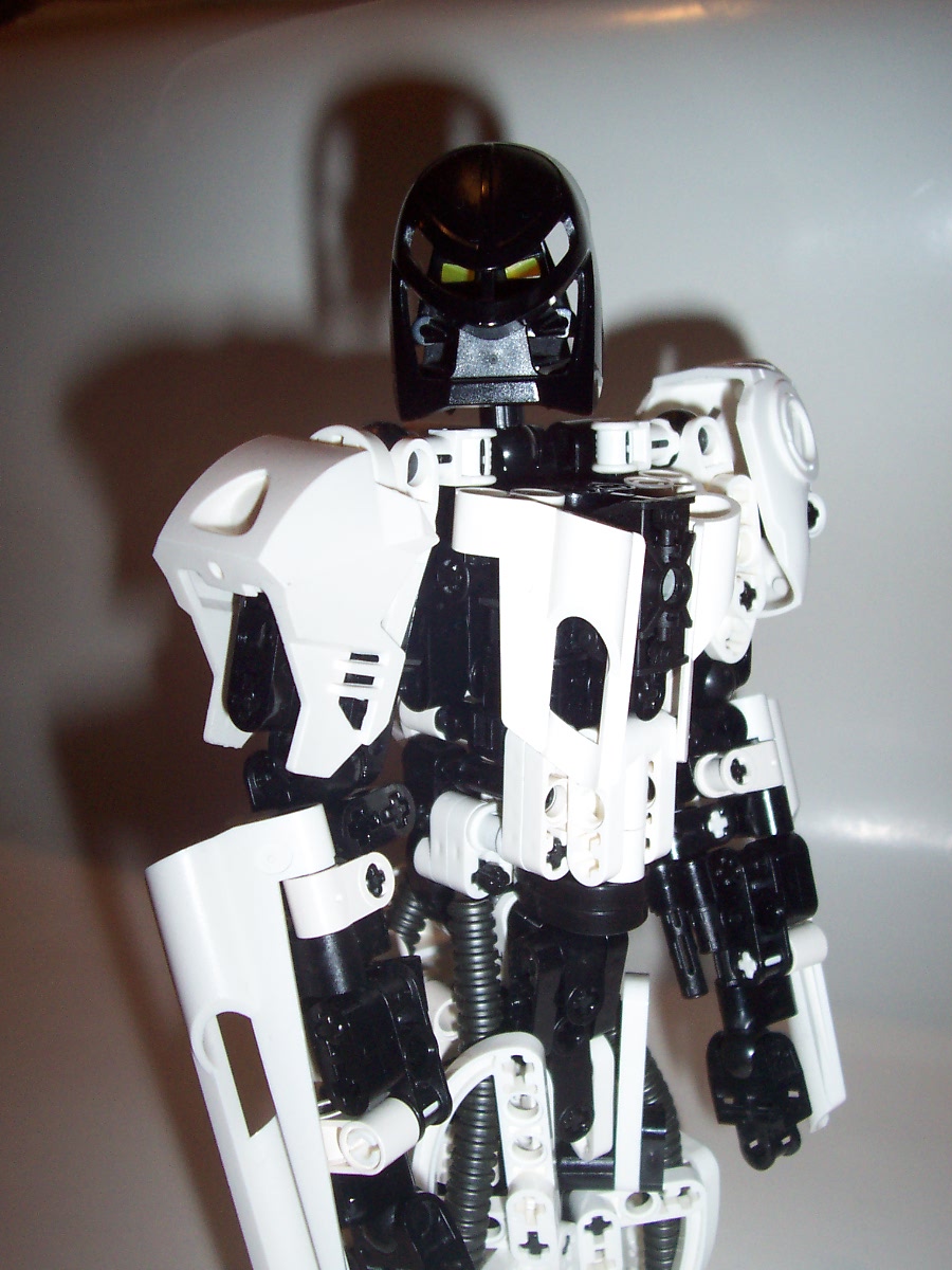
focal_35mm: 37
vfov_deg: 50.1
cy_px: 635
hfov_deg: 38.7
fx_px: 1357
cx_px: 476
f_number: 2.8
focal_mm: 5.6
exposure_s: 1/60
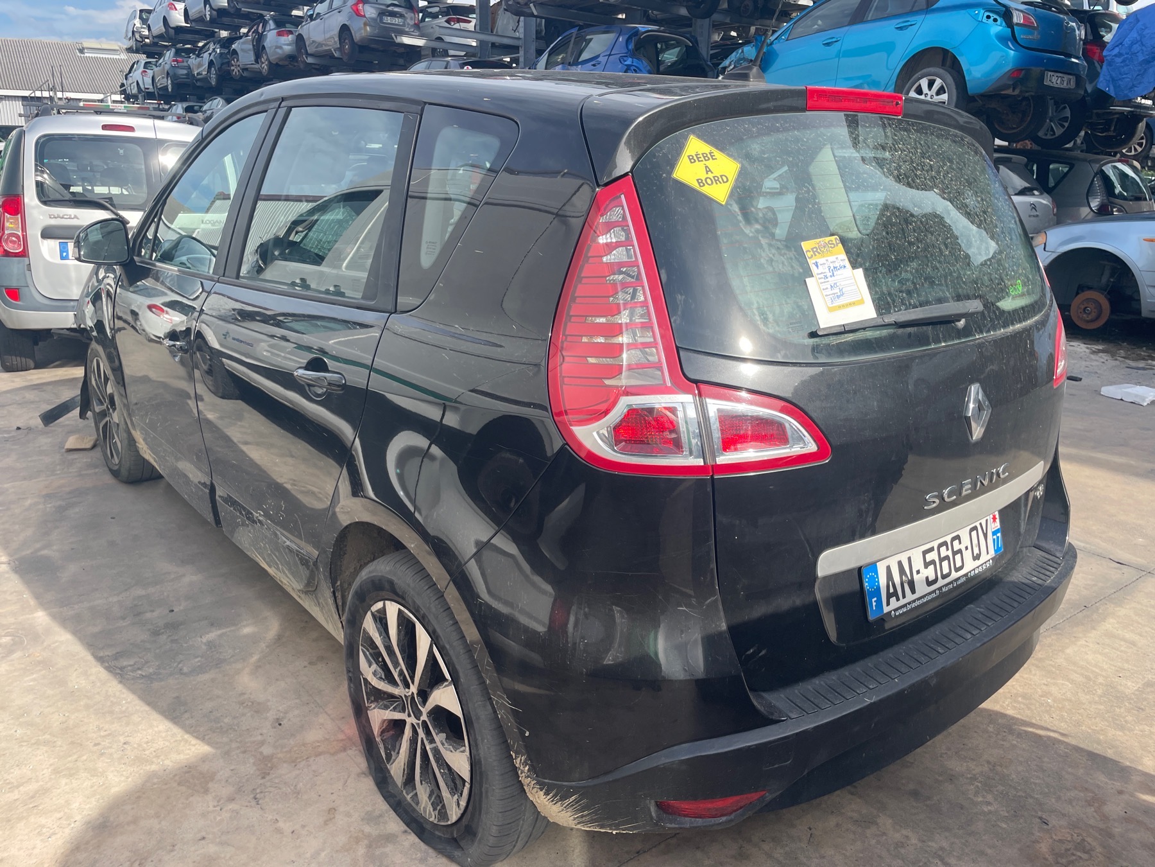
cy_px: 434
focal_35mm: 26
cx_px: 578
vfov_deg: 53.1
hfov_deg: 67.3
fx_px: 868
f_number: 1.6
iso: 32
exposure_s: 1/979
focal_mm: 4.2
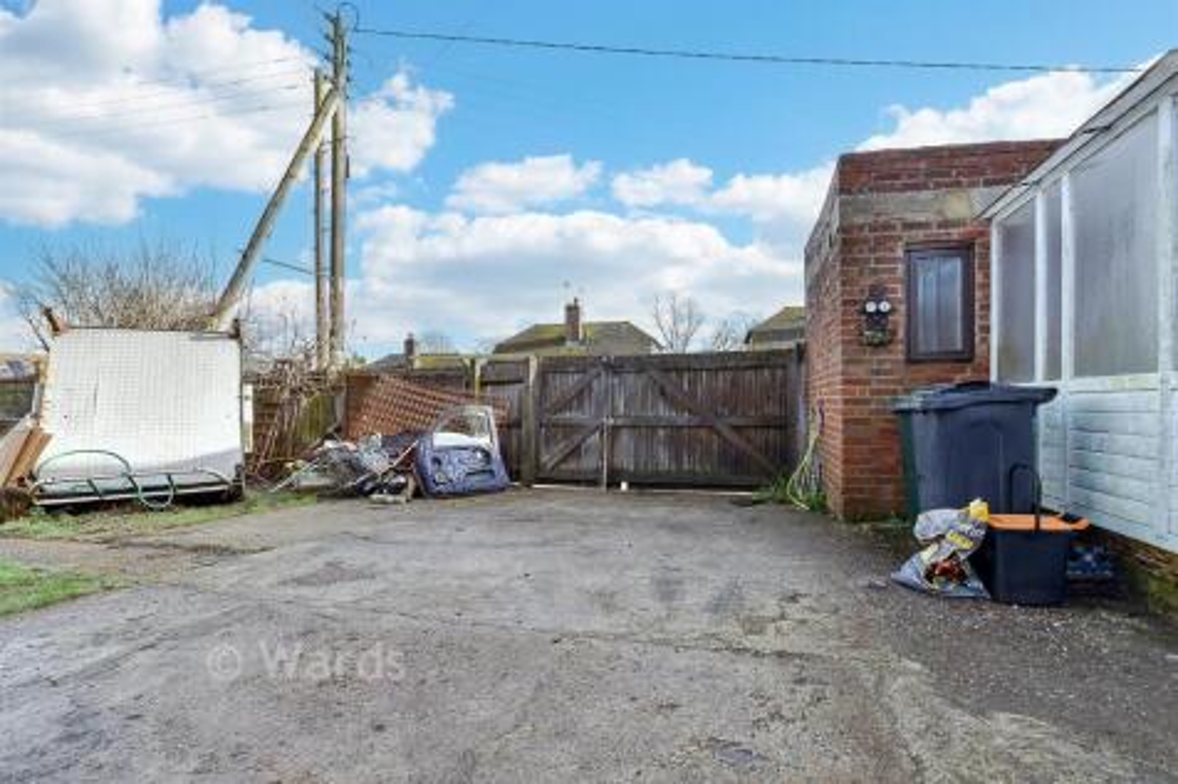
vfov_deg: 51.3
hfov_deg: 71.5
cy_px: 392
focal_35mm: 25
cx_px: 589
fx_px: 818
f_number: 8
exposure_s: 1/100
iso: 160
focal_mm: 17
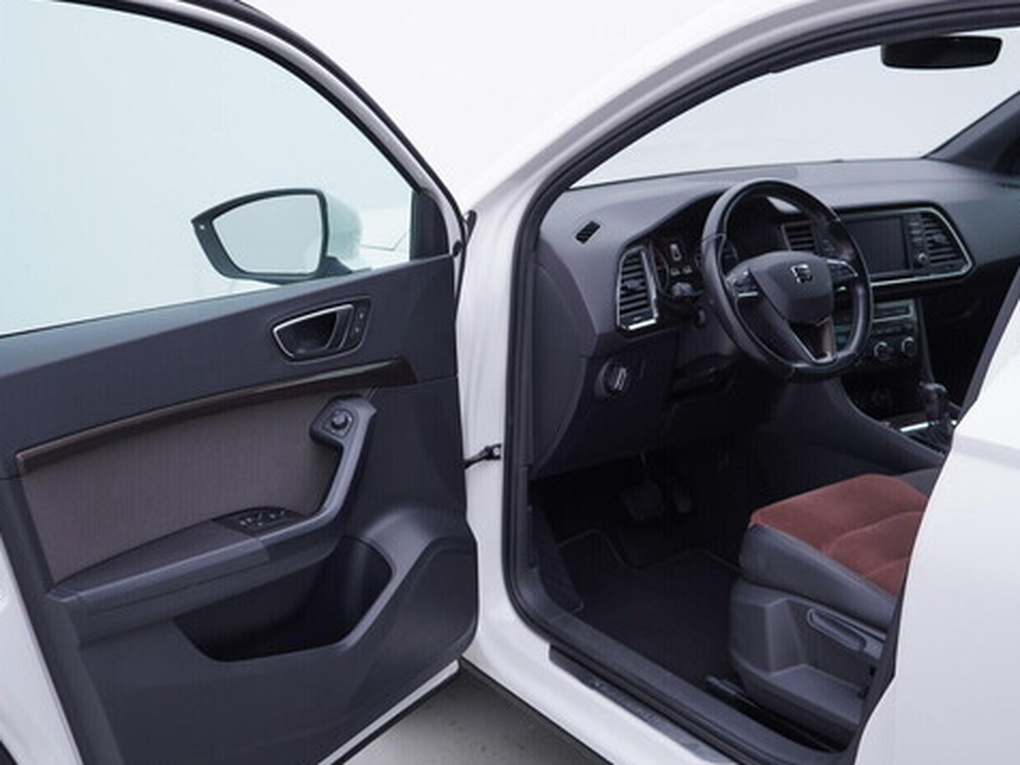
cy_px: 382
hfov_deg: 46.8
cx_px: 493
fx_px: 1179
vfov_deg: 36.0
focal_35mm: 40
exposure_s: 1/60
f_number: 3.5
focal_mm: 24
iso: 125
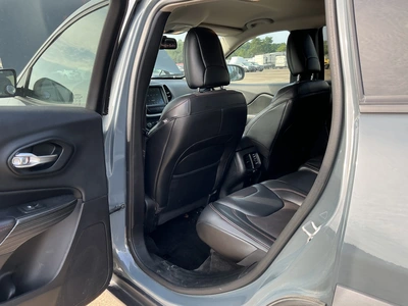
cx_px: 204
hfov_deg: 63.4
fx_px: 330
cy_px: 153
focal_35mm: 28
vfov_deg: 49.7
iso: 32
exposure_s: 1/172
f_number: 1.8
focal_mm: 3
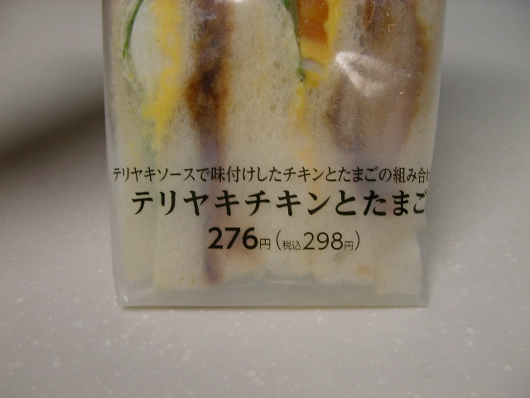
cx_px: 265
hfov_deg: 49.0
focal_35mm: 38
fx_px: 582
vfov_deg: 37.7
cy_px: 199
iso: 73
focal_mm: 5.8
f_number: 3.5
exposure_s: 1/30.1
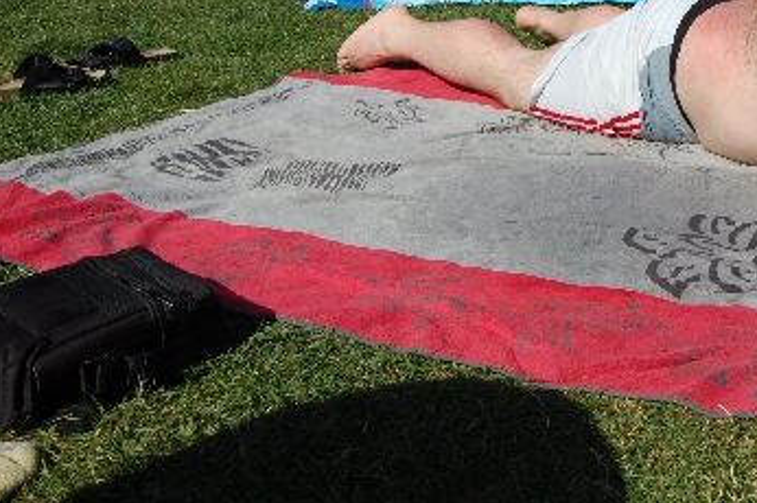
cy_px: 44
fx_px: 1050
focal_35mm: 50
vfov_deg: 26.0
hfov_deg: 36.9
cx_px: 691
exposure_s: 1/400
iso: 200
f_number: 10
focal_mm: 18
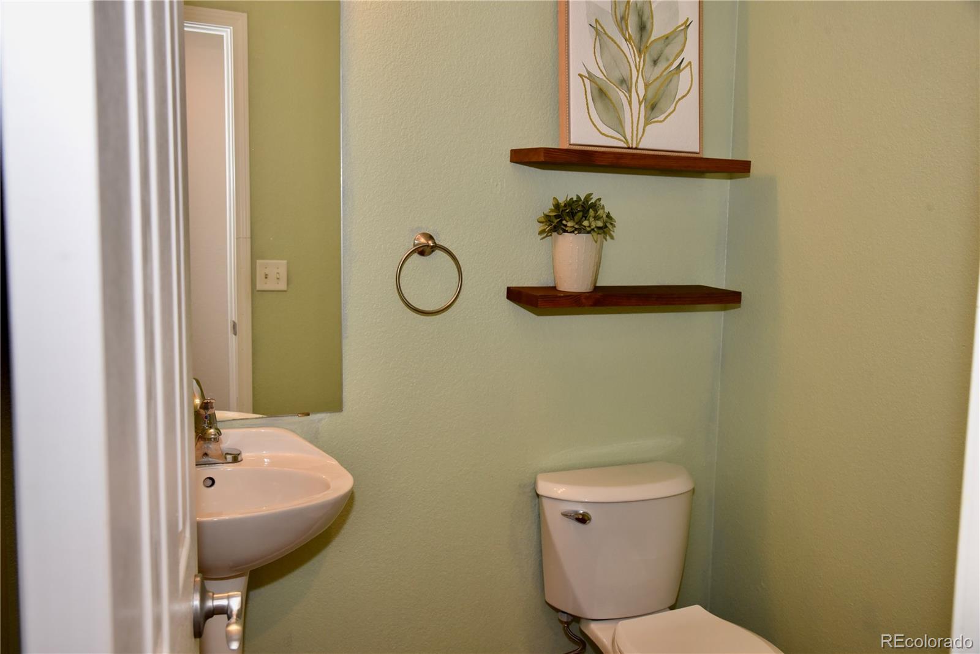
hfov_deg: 58.7
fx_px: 871
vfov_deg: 41.1
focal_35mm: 32
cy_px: 327
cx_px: 490
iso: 1600
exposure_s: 1/60
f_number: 8
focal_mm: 32
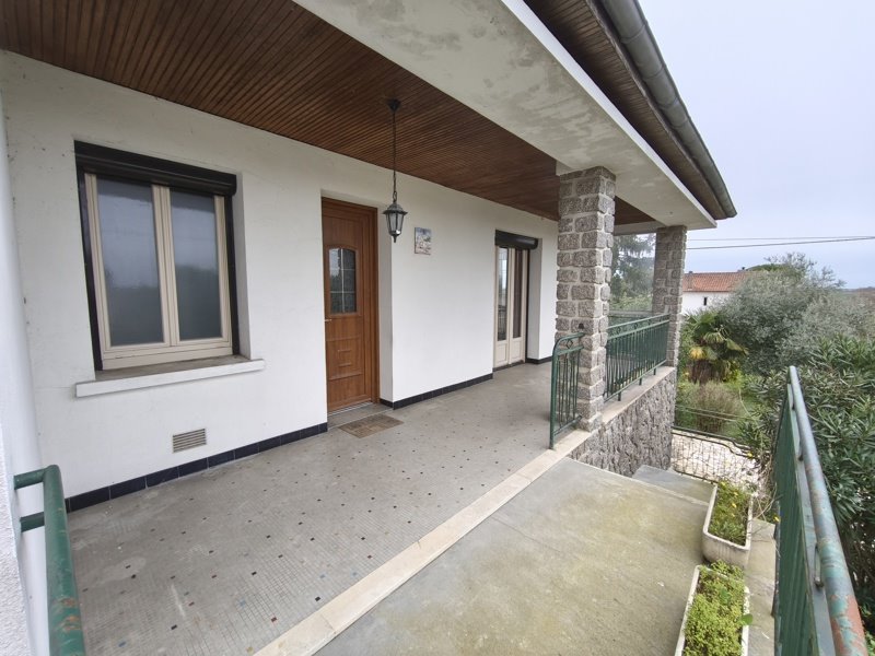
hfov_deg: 98.2
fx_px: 379
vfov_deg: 81.7
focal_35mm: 15
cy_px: 328
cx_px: 438
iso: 64
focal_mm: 1.91
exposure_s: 1/100
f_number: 2.2
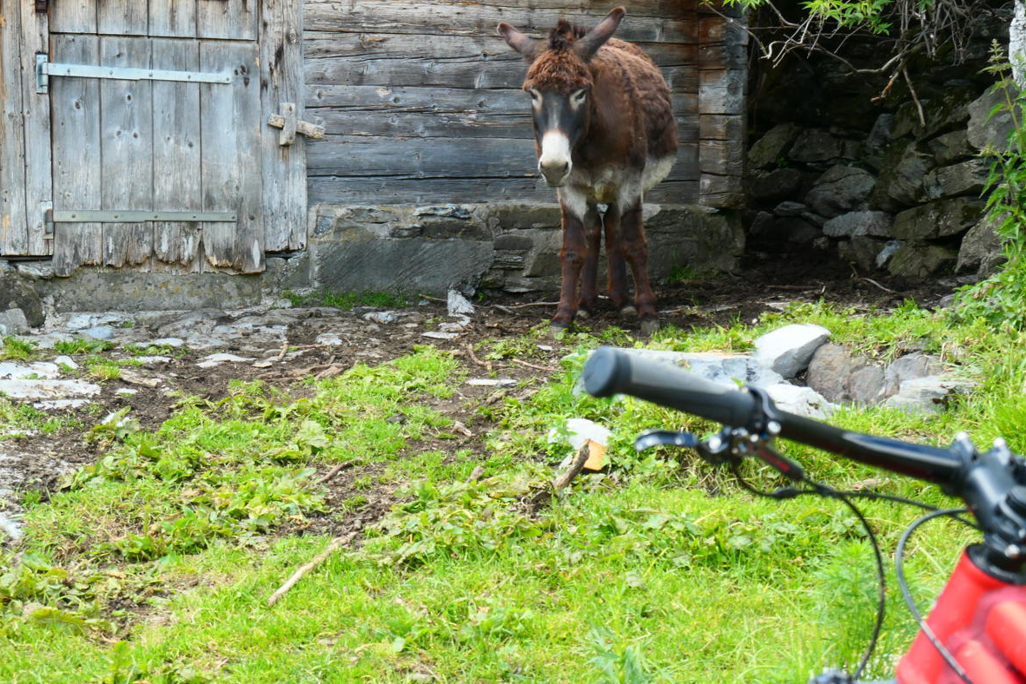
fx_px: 2280
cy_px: 300
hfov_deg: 25.3
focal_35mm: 80
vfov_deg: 17.1
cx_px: 405
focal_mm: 23.1
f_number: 4.5
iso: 200
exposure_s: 1/250
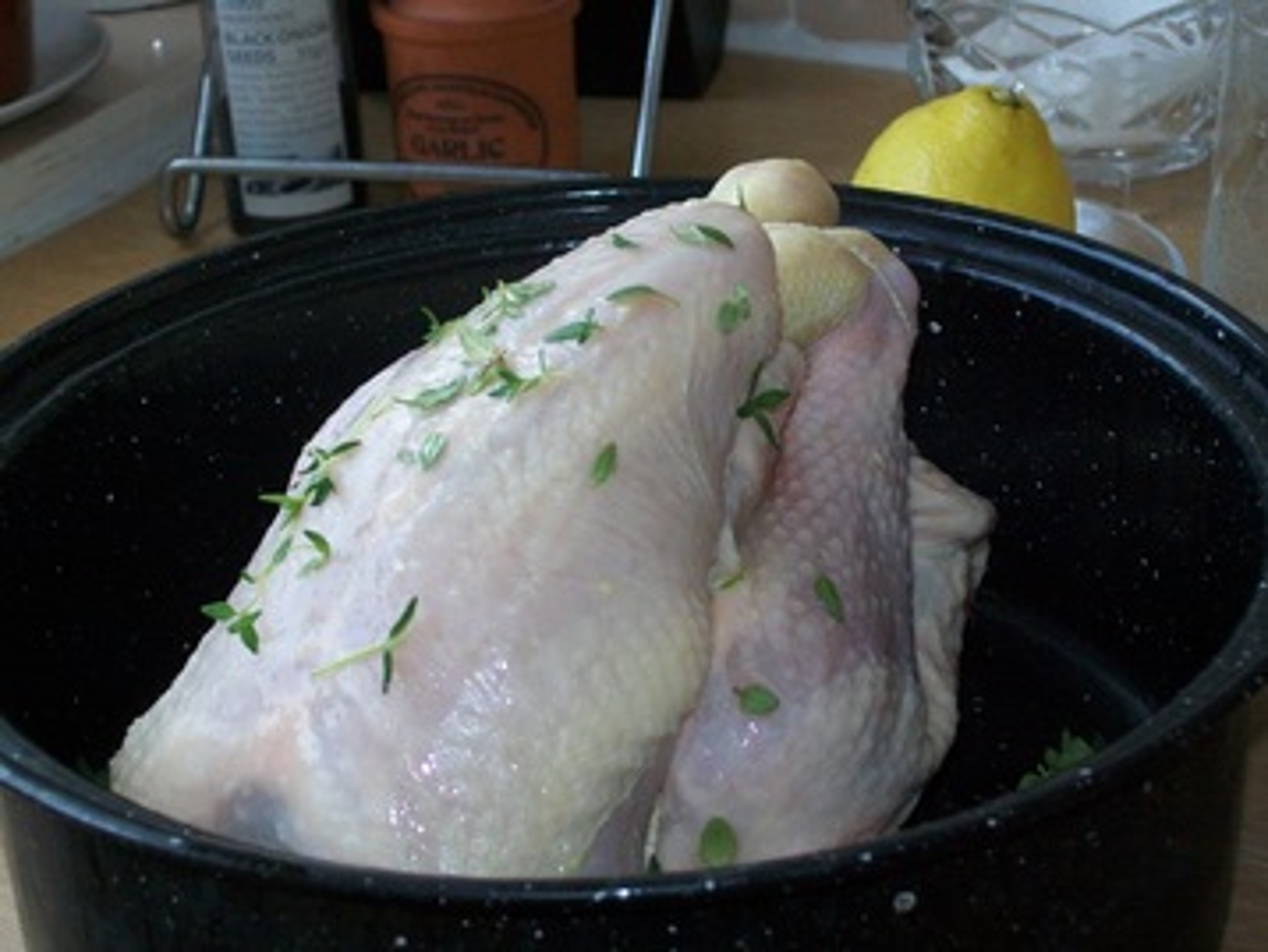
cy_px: 476
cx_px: 634
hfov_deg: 27.8
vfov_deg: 21.0
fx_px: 2566
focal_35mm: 70
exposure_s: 1/100
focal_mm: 11.6
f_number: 3.8
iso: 160
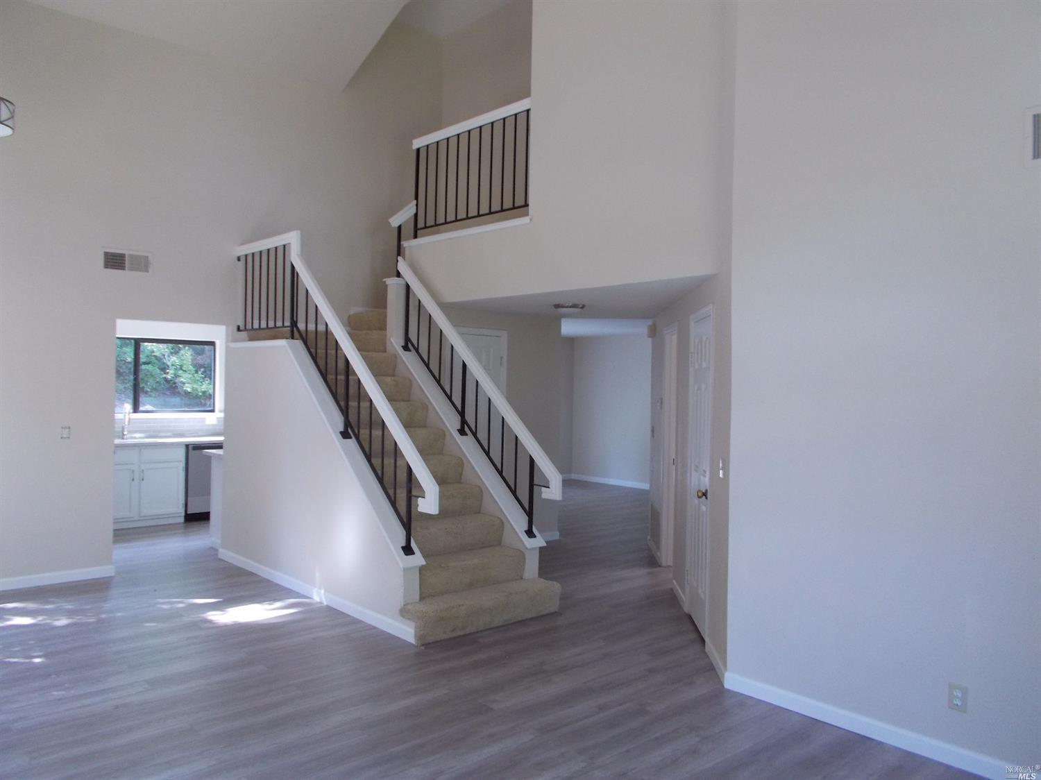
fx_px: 782
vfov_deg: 53.0
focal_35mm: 26
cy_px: 390
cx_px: 520
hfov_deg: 67.3
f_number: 3.2
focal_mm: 4.6
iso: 160
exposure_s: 1/25
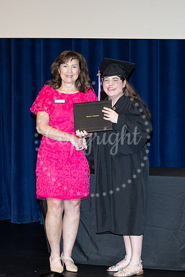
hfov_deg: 10.6
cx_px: 131
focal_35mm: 129
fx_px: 994
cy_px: 138
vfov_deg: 15.9
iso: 1000
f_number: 5.6
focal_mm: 86
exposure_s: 1/200
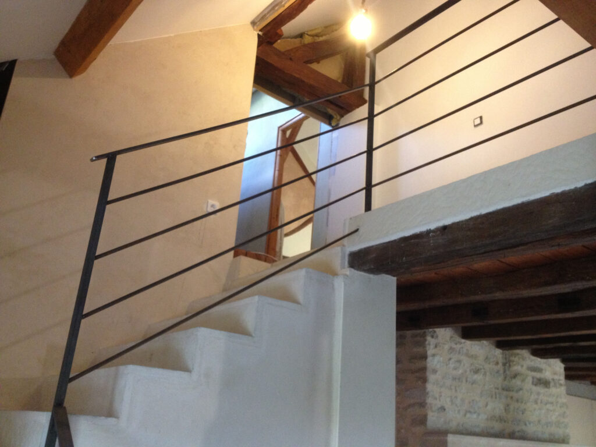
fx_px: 603
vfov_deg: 40.7
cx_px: 298
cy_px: 224
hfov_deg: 52.6
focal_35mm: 35
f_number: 2.4
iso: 250
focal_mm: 4.28
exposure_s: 1/20
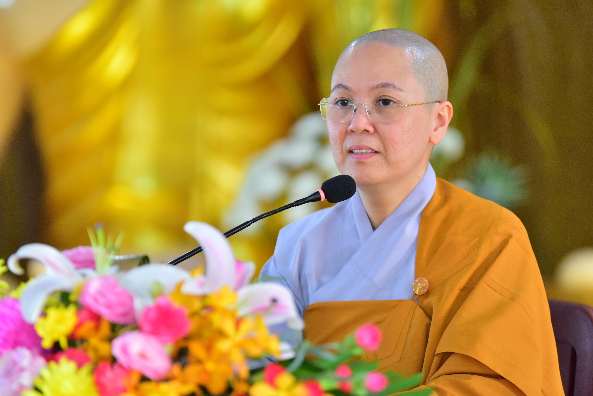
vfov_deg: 9.2
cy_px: 198
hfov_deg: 13.7
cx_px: 296
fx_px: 2471
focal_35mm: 150
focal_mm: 150
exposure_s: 1/200
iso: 1250
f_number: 3.2
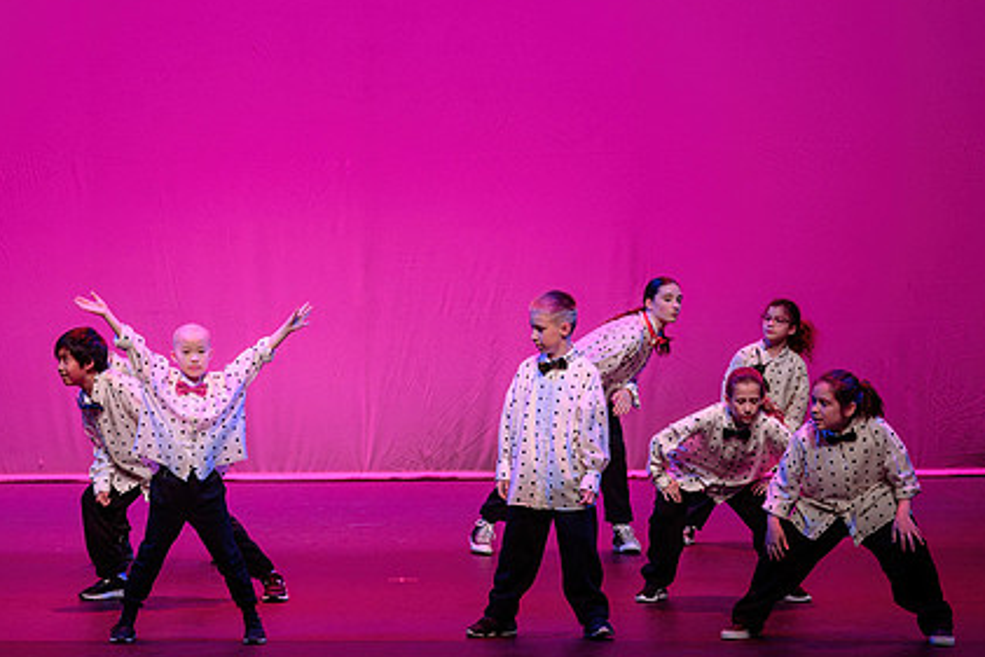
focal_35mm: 150
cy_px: 399
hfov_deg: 13.7
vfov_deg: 9.2
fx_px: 4105
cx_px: 332
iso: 1250
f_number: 2.8
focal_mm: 105
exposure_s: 1/500
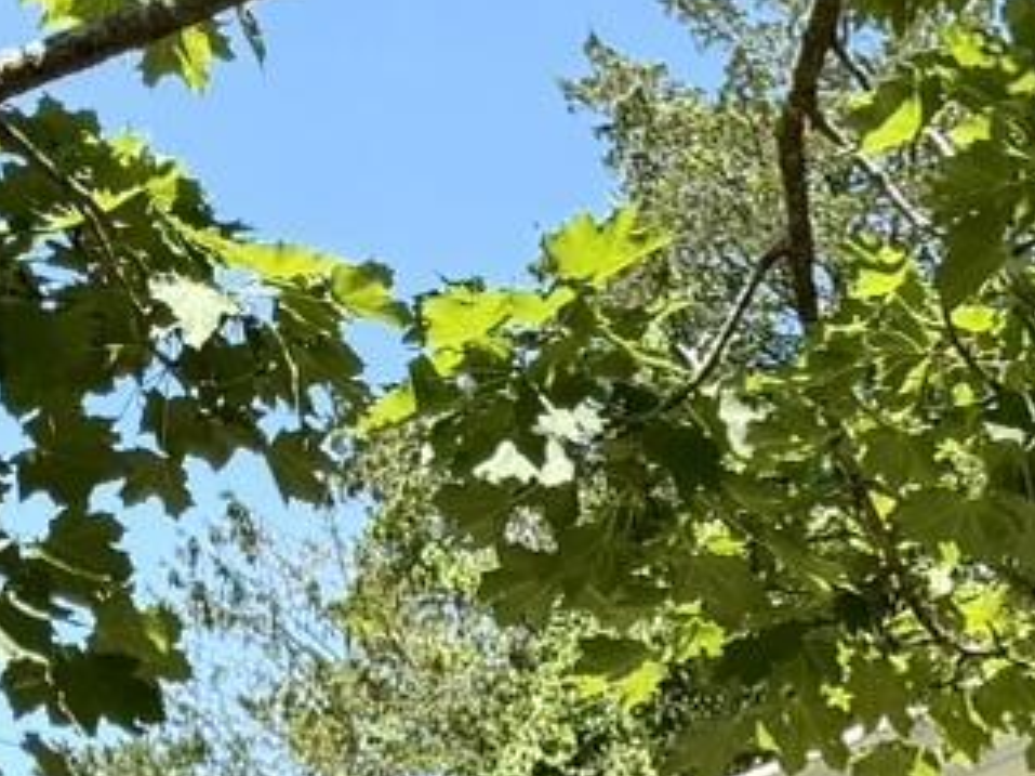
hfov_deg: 12.0
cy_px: 1594
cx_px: 1733
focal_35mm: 154
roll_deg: +0.7
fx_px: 4603
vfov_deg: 9.0
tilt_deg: +2.0
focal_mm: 6.76
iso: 80
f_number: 1.78
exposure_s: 1/1618
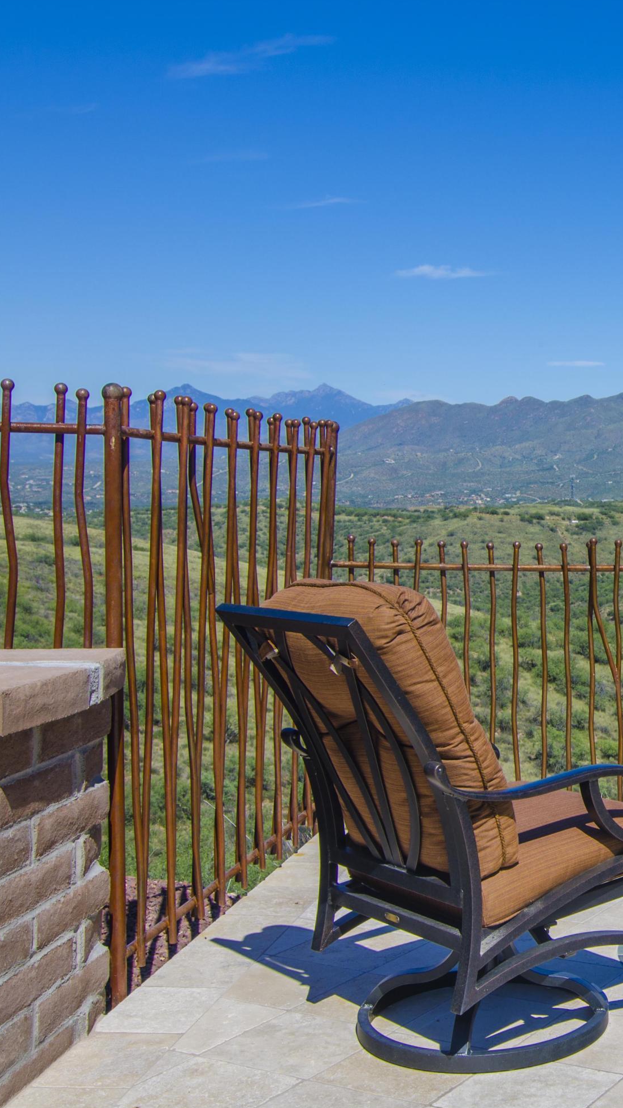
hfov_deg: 23.0
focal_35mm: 48
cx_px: 735
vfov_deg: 42.9
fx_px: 1409
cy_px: 553
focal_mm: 20
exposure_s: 1/60
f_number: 9
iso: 100
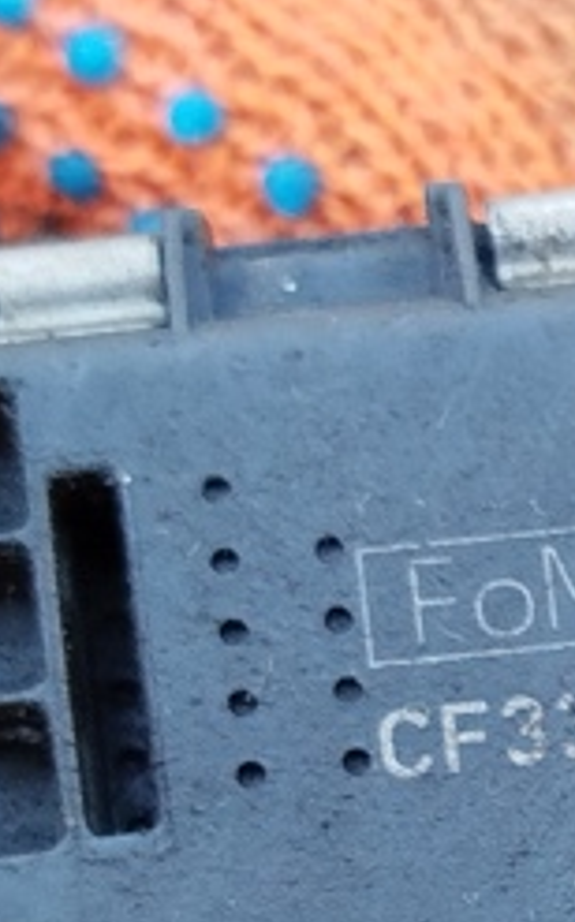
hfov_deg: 9.6
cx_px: 930
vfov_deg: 15.6
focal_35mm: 132
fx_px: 3315
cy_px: 888
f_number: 1.7
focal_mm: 5.31
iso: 125
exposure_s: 1/50
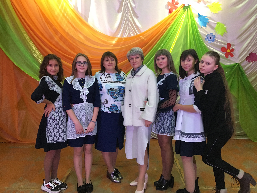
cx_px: 128
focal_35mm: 29
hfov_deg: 61.7
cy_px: 96
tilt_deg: -8.0
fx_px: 215
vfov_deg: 48.2
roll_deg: +2.2
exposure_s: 1/17
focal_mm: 4.15
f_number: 2.2
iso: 200
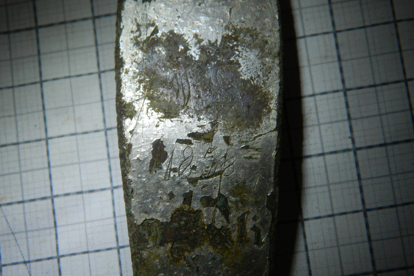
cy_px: 138
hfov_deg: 22.4
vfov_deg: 15.0
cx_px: 200
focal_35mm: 91
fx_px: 1047
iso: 140
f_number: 4.2
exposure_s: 1/60
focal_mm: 15.1
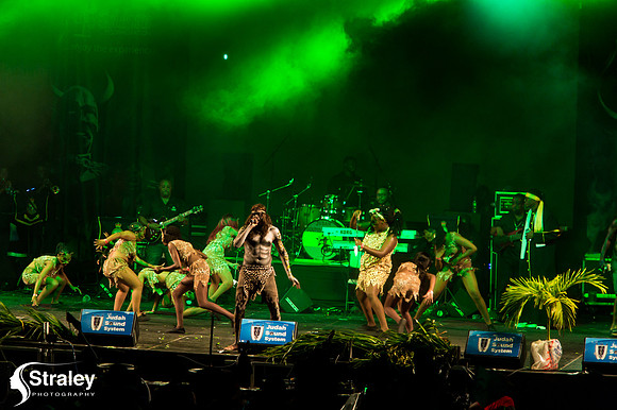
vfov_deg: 5.7
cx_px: 308
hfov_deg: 8.6
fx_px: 4111
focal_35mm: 240
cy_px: 205
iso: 3200
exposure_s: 1/200
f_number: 5.6
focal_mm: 240
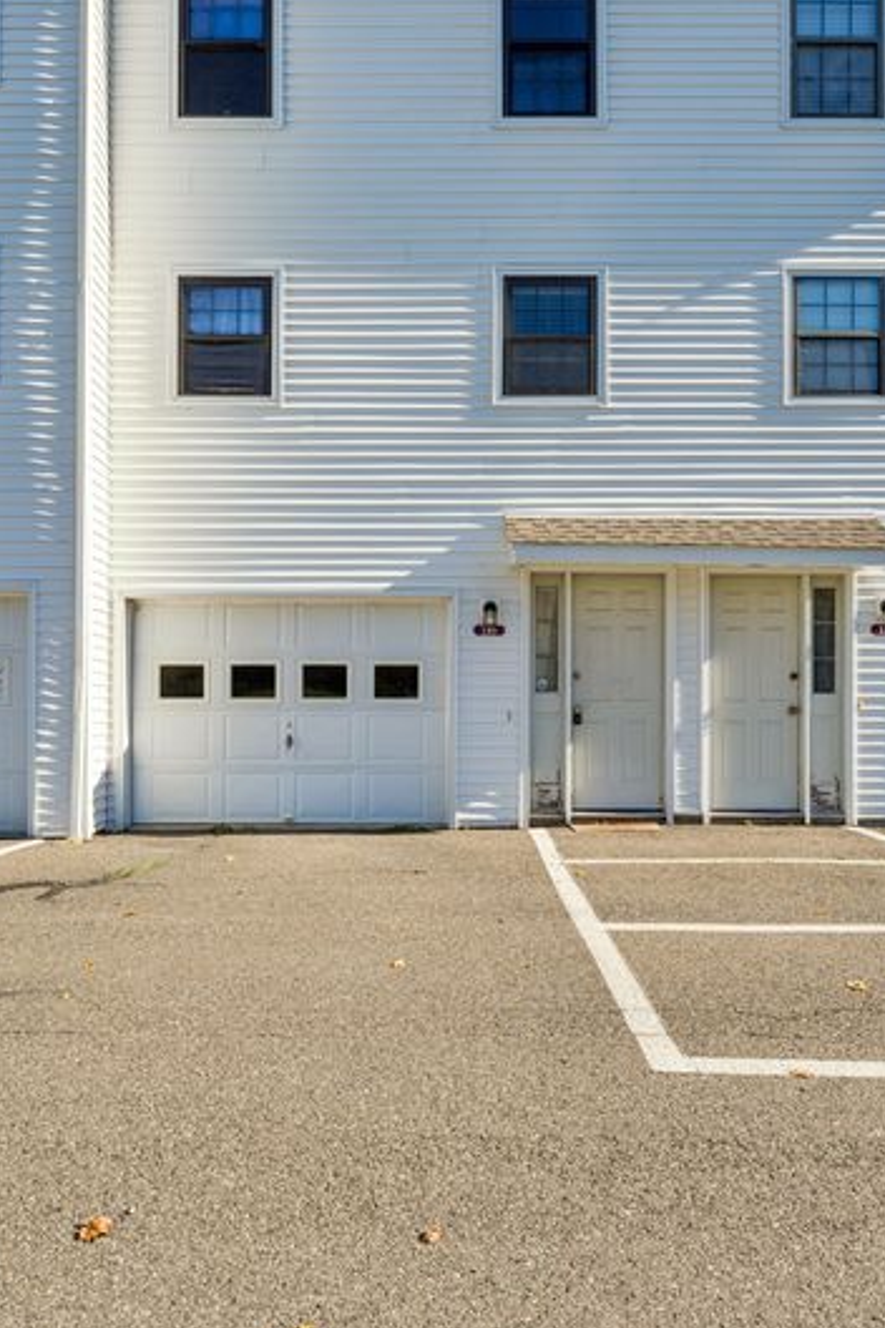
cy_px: 694
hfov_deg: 46.8
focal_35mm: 28
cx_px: 440
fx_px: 1022
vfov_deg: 66.0
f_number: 13
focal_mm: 19.5
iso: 400
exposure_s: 1/250
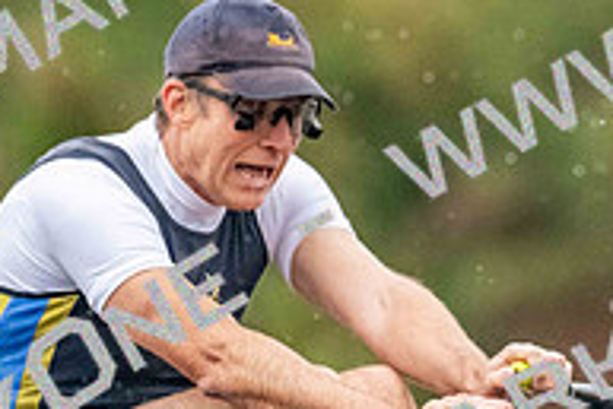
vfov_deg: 0.8
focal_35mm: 1799
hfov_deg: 1.1
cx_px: 778
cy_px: 208
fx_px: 30655
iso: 6400
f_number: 4
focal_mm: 600
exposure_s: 1/2500
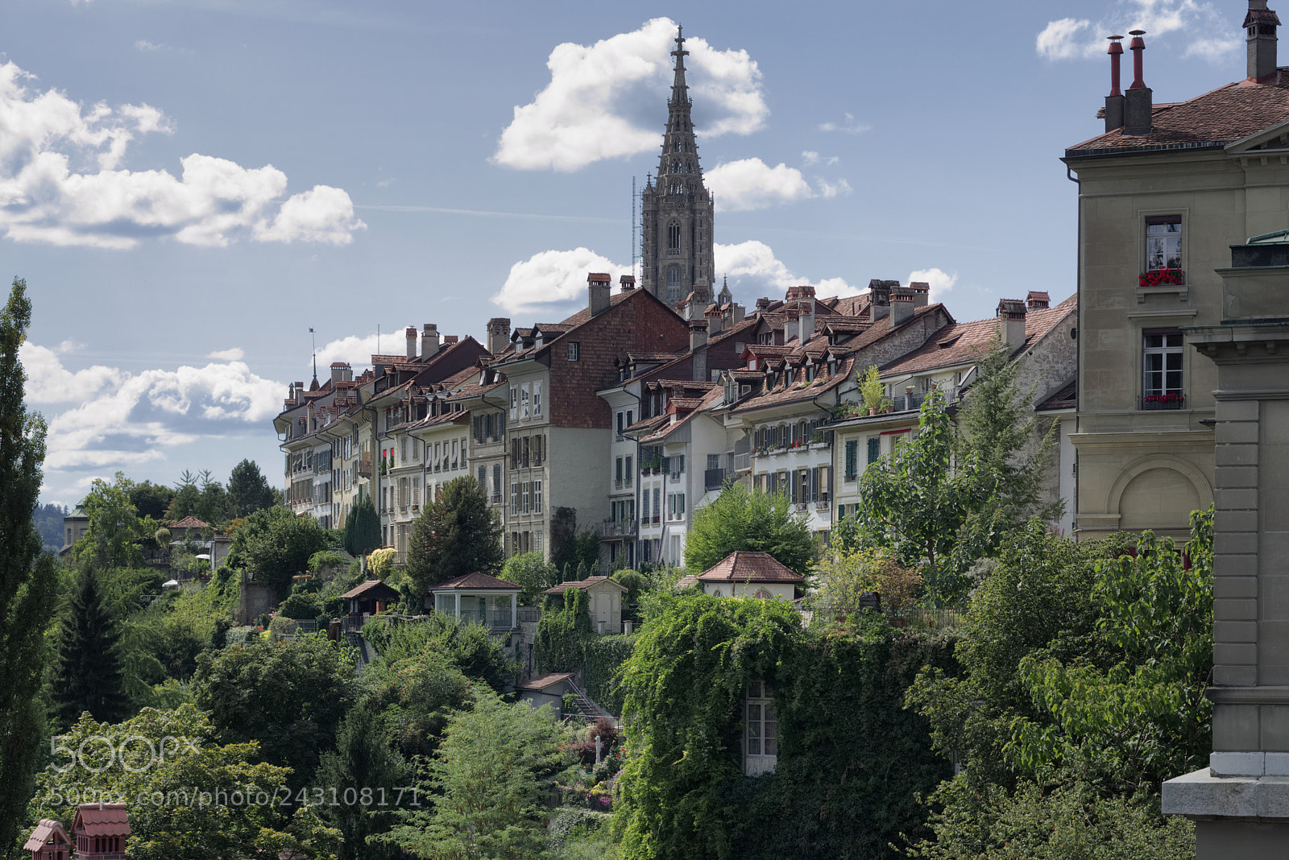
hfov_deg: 27.0
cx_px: 644
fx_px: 2686
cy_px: 430
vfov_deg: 18.2
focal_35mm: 75
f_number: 6.3
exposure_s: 1/320
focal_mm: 50
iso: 100
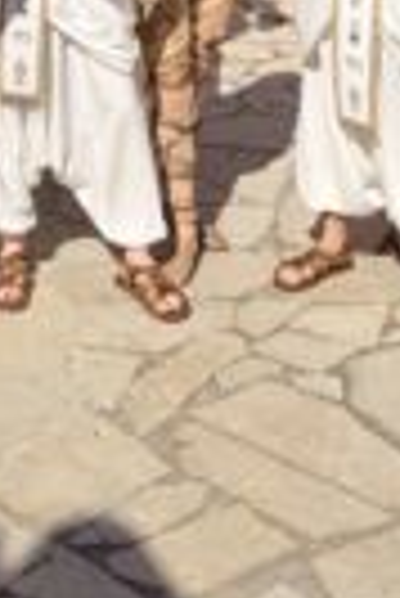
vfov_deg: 23.4
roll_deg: +1.1
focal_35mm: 75
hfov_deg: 18.0
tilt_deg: -3.1
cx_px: 49
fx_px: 1247
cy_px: -211
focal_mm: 6.76
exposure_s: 1/9091
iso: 80
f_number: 1.78
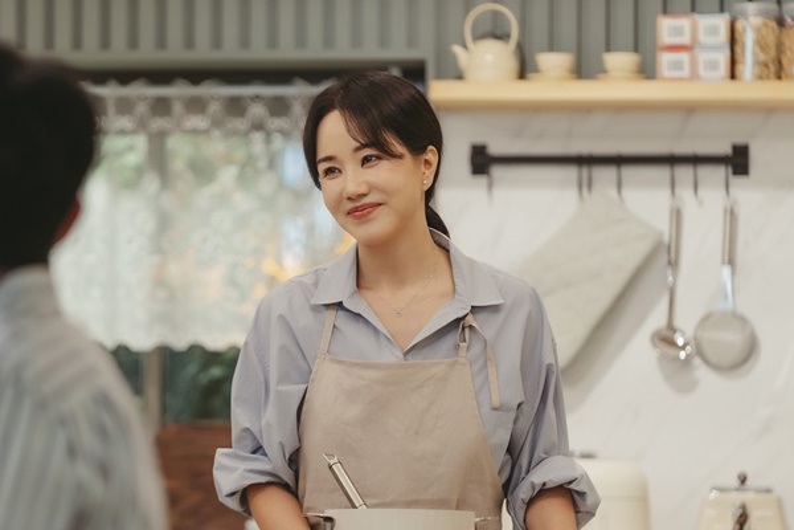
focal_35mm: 182
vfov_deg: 7.5
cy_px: 265
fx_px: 4014
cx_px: 397
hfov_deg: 11.3
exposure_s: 1/60
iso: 800
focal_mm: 182
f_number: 2.8
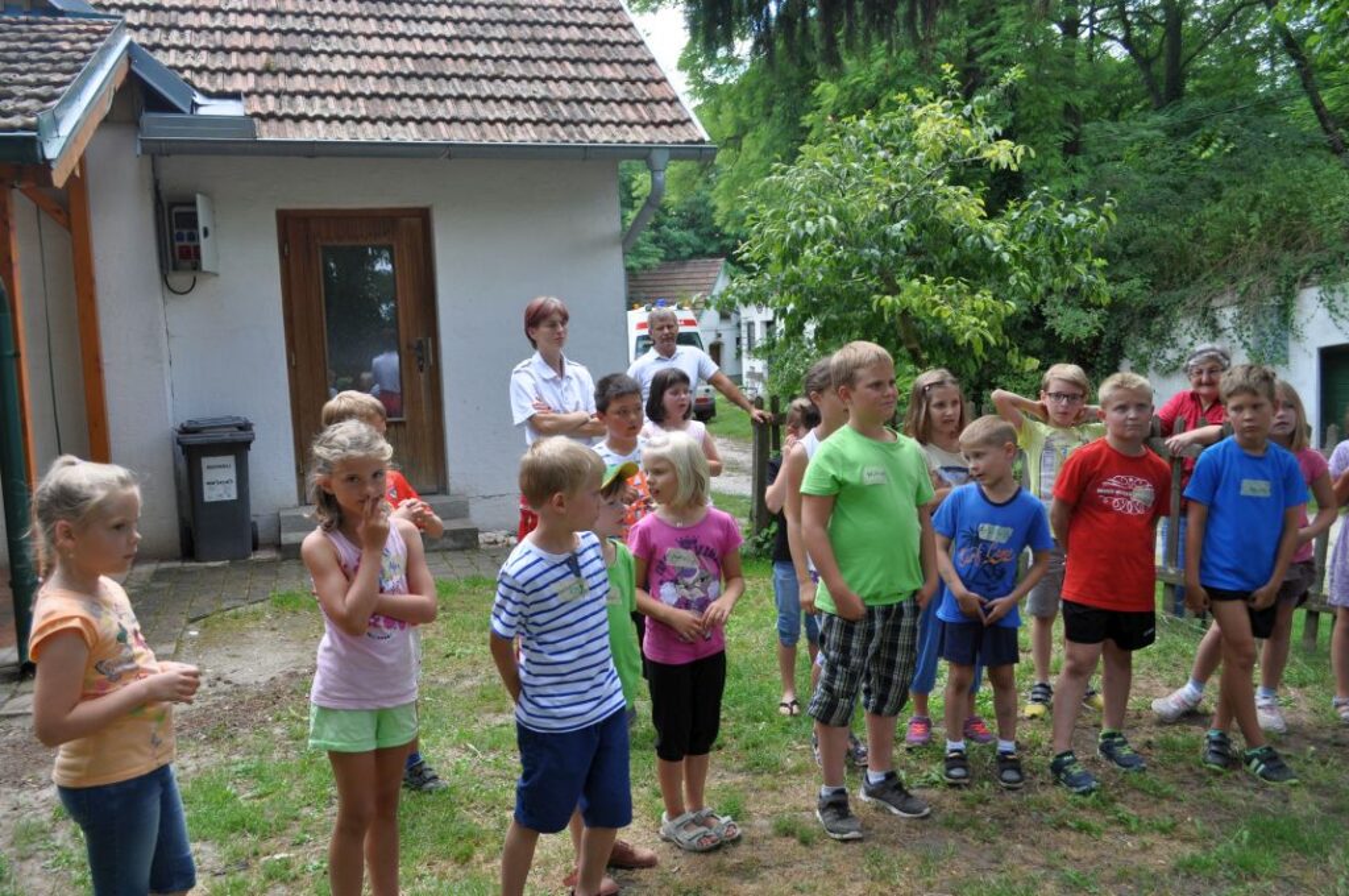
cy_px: 448
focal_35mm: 30
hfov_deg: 62.0
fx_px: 1123
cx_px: 674
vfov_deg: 43.5
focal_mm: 20
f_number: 5.6
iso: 200
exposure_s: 1/125
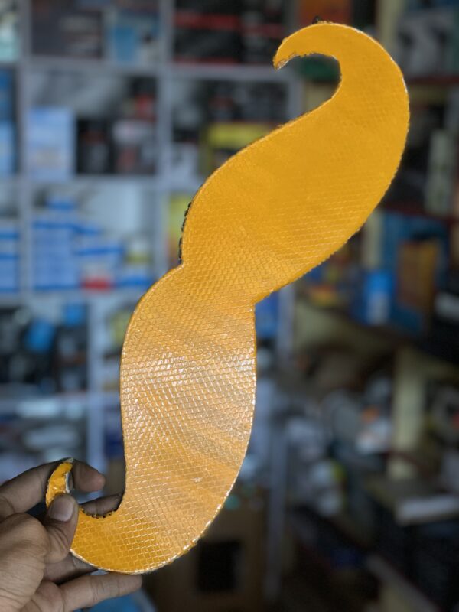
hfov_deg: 28.0
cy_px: 306
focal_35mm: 52
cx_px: 230
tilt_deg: -9.8
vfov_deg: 36.8
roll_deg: -1.1
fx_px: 919
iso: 250
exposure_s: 1/122
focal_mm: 6
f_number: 2
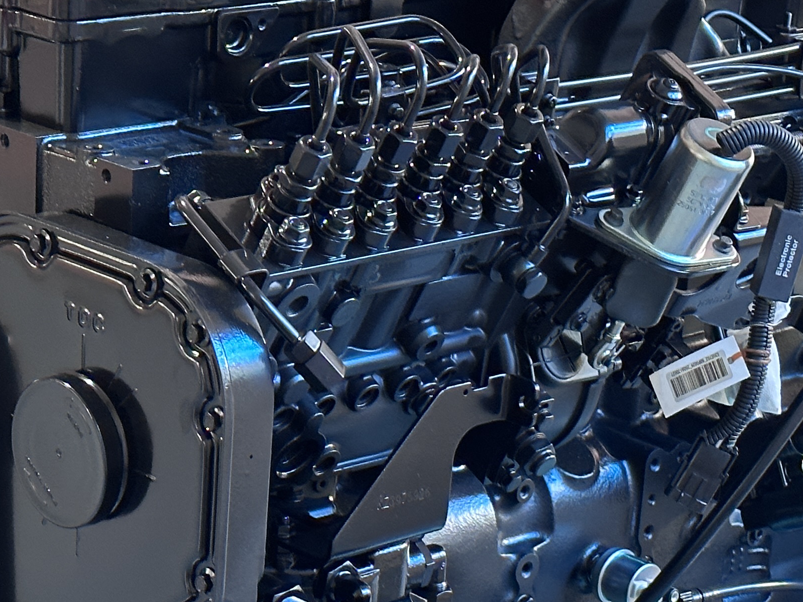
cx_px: 250
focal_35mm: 120
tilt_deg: -20.5
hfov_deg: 16.4
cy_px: 408
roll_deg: -3.7
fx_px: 2784
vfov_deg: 12.3
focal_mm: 6.86
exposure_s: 1/56
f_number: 1.78
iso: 250
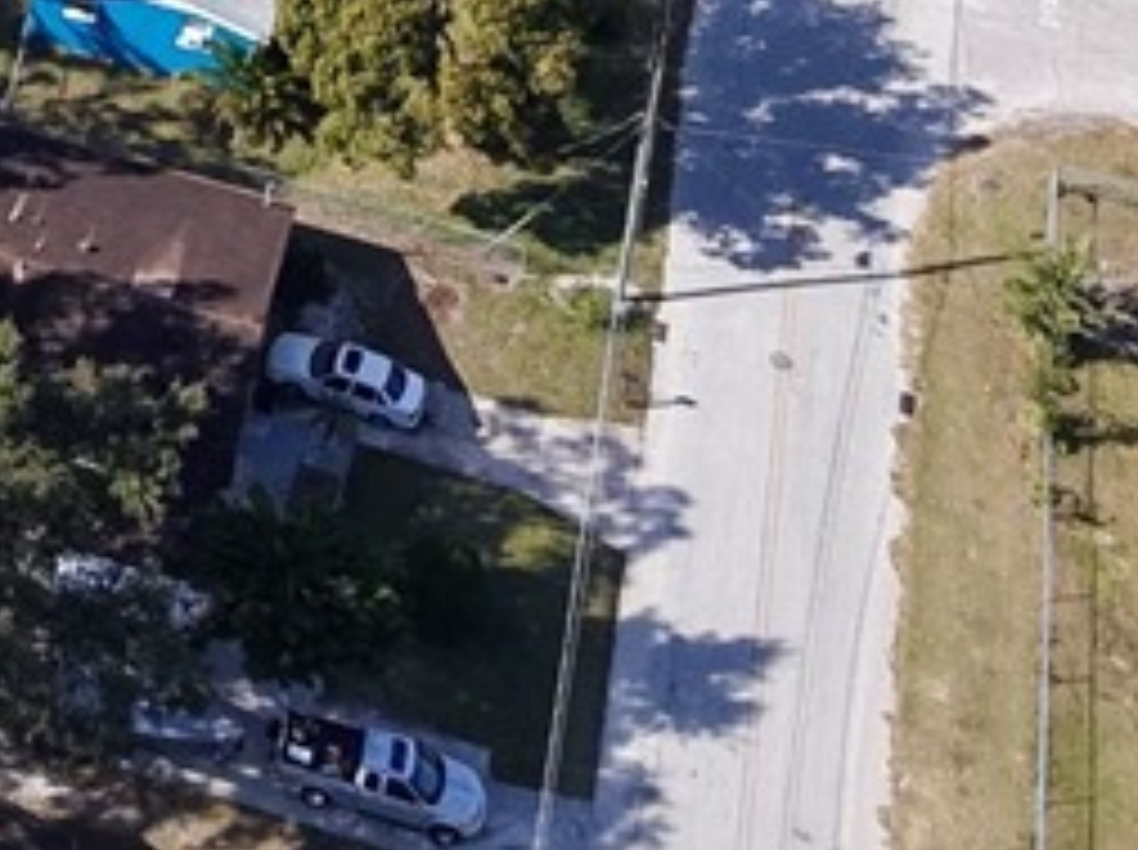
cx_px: -742
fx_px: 4990
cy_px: -1731
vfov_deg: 8.2
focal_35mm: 152
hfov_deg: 12.2
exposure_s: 1/3200
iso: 180
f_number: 1.8
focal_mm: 8.67
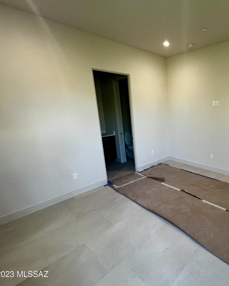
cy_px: 144
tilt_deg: -13.0
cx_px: 181
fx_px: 144
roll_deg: +0.8
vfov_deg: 89.6
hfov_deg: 69.8
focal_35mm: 17
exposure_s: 1/120
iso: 250
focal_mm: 1.57
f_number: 1.8
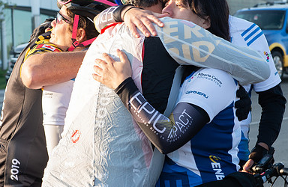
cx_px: 117
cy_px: 96
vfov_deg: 8.0
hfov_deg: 12.3
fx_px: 1334
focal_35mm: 168
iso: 200
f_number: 8
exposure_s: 1/100
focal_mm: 70
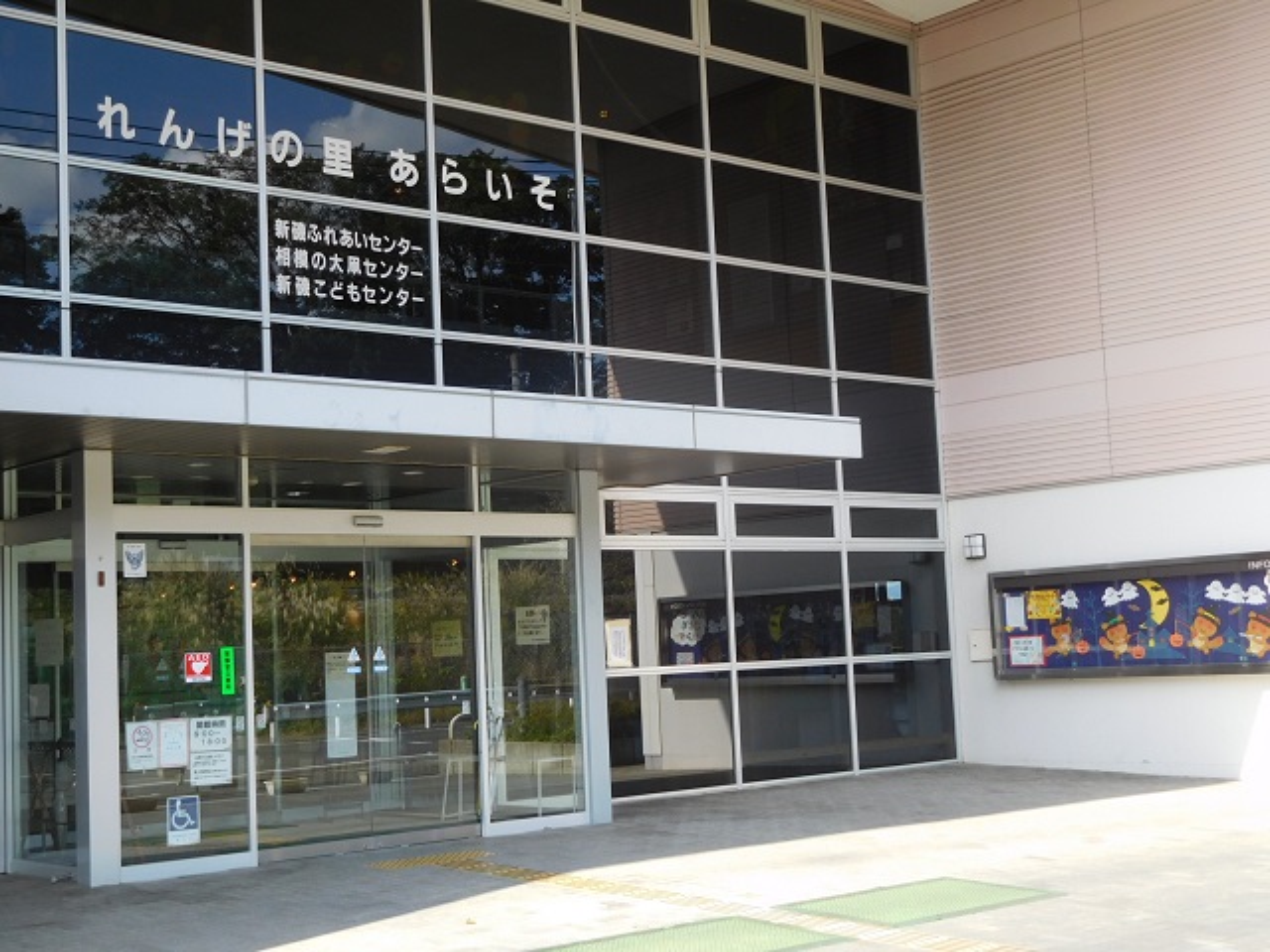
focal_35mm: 50
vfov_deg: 29.1
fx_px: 1834
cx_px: 635
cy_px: 476
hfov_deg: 38.2
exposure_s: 1/200
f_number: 4.1
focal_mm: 8.9
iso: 125
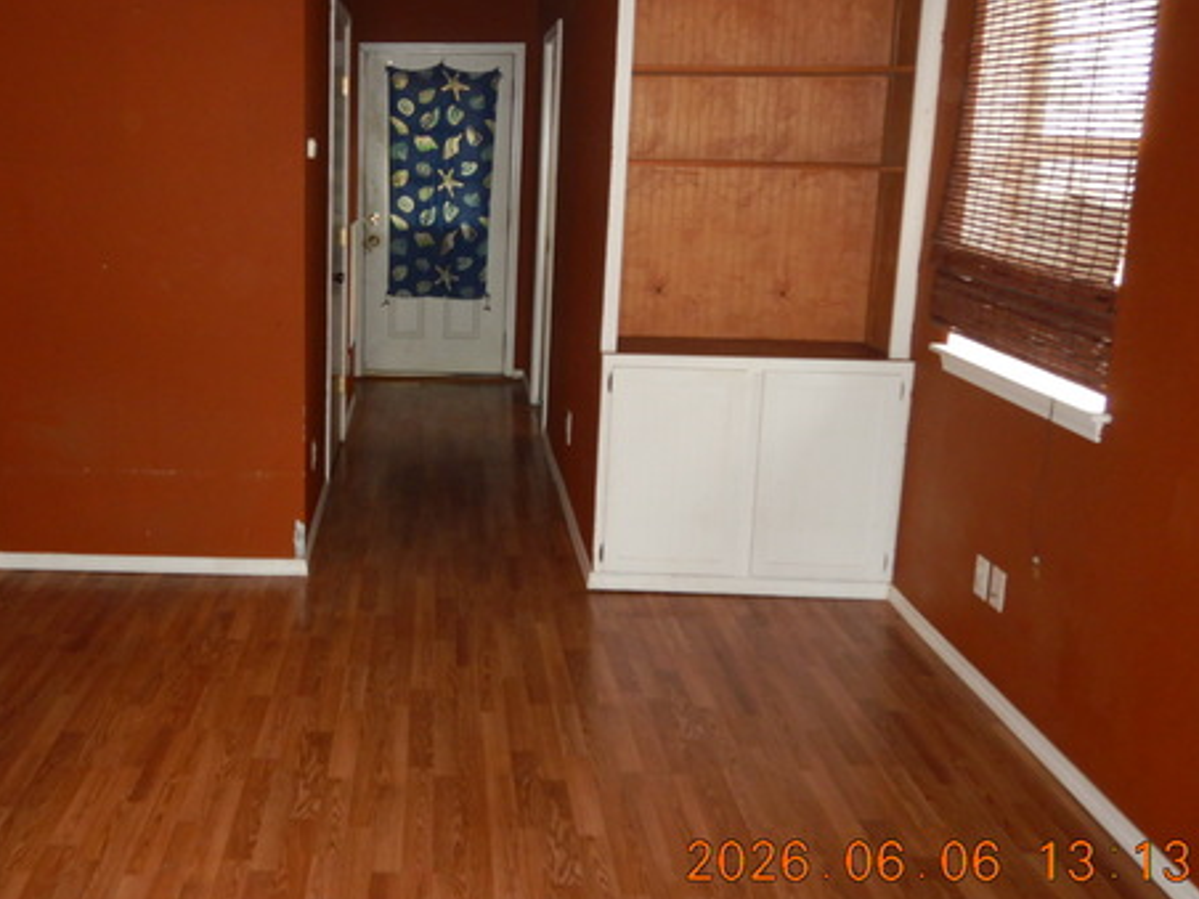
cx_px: 416
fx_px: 1178
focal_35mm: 34
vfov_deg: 41.6
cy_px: 358
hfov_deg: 53.1
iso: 200
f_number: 2.8
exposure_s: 1/30
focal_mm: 4.3
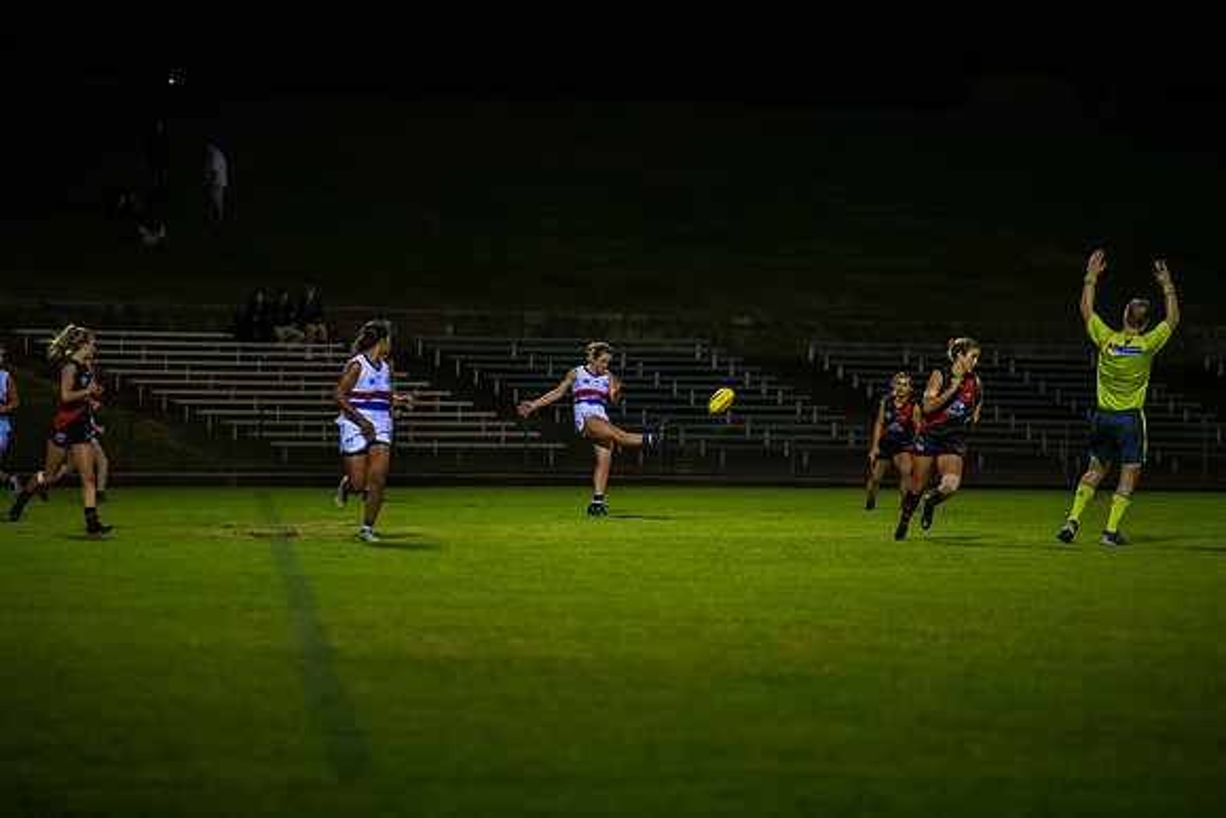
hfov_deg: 9.8
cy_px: 409
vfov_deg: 6.5
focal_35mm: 210
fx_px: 7149
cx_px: 613
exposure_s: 1/800
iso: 3200
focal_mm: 200
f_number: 2.8
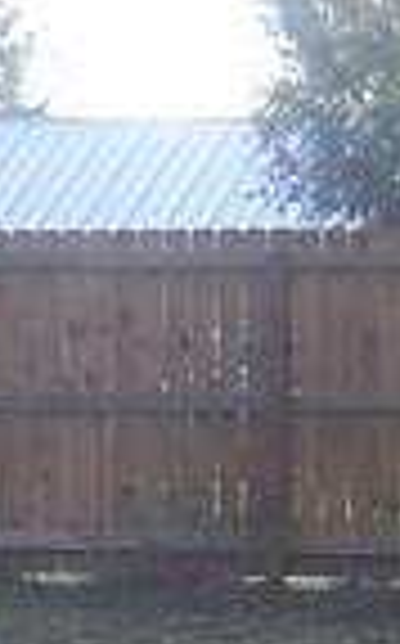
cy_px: 536
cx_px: -346
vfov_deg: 7.7
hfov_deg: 4.7
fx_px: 4794
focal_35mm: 274
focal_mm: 6.2
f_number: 2.8
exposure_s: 1/100
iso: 80
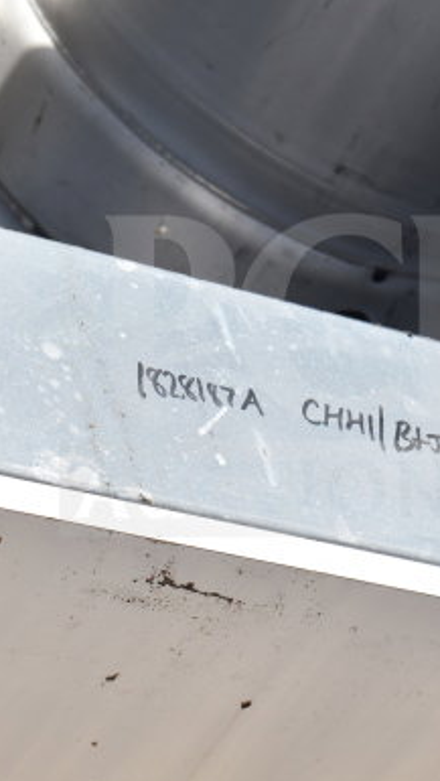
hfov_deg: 8.9
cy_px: 376
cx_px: 286
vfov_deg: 15.7
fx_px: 2834
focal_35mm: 137
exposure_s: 1/250
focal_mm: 55
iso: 200
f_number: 8
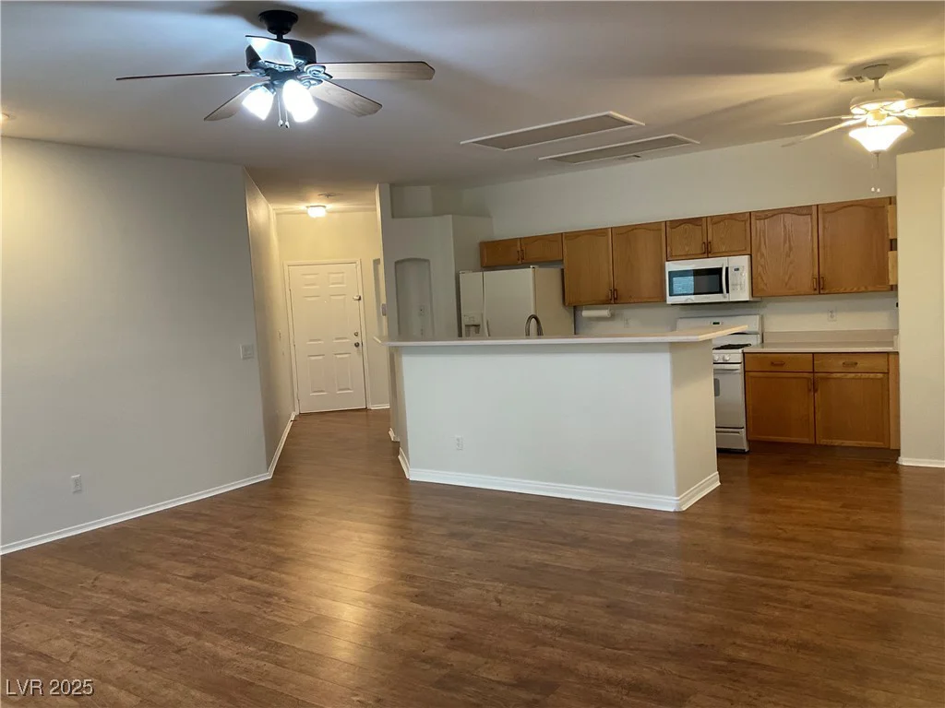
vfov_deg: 48.2
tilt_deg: -4.9
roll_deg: +3.1
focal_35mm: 29
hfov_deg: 61.7
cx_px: 472
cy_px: 354
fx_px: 792
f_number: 1.8
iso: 125
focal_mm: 3
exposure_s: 1/60
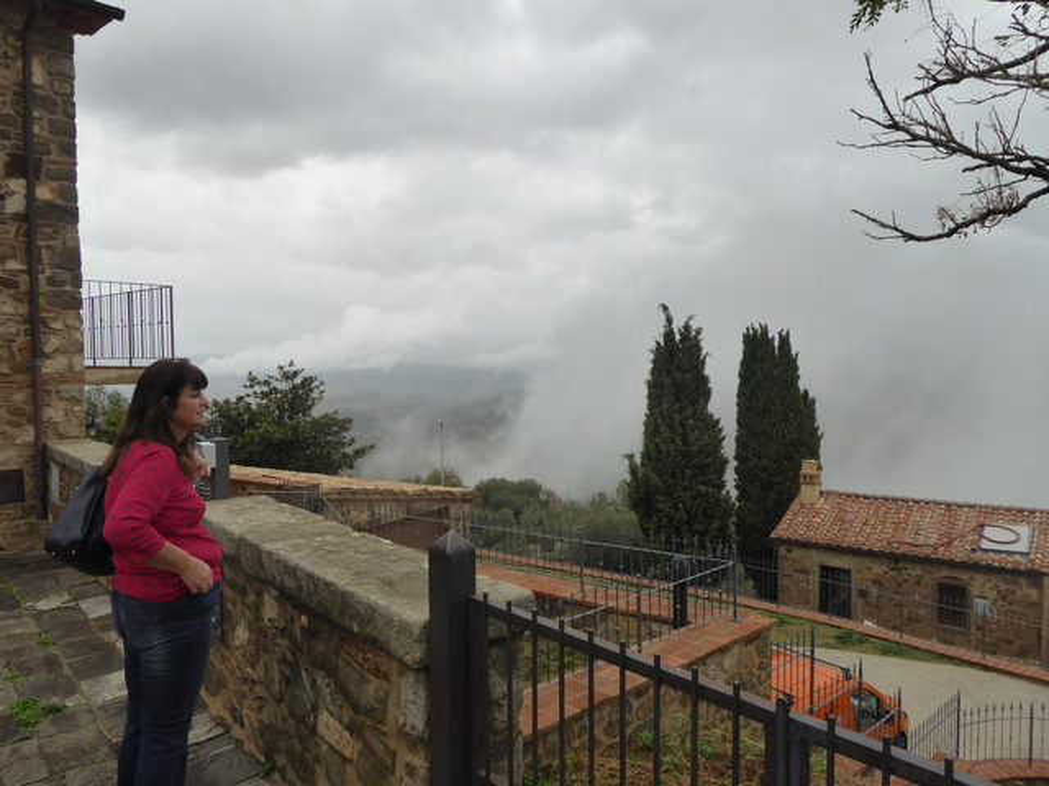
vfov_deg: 56.8
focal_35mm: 24
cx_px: 524
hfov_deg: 71.6
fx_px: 727
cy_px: 393
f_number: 3.3
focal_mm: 4.3
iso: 160
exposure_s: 1/500
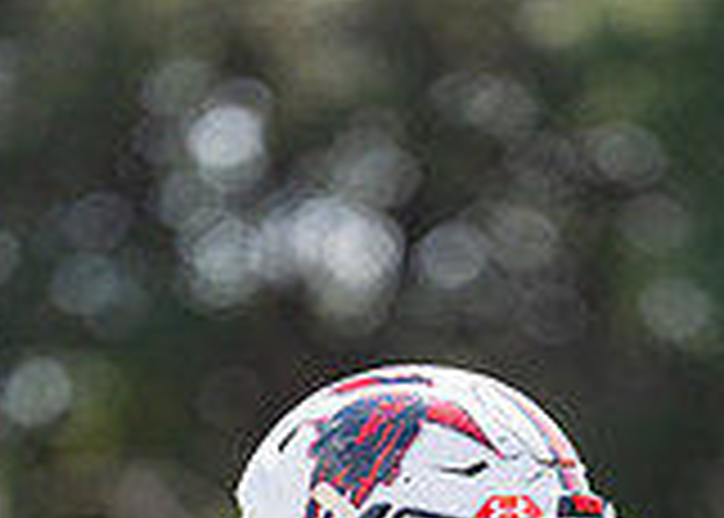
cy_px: 928
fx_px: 13797
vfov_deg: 2.1
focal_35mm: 671
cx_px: 481
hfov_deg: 3.0
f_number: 2.8
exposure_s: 1/1250
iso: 200
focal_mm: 178
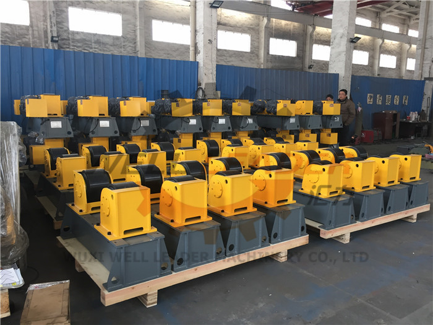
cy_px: 162
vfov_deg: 48.2
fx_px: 363
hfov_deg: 61.7
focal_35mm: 29
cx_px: 216
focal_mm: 4.15
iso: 32
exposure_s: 1/33
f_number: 2.2
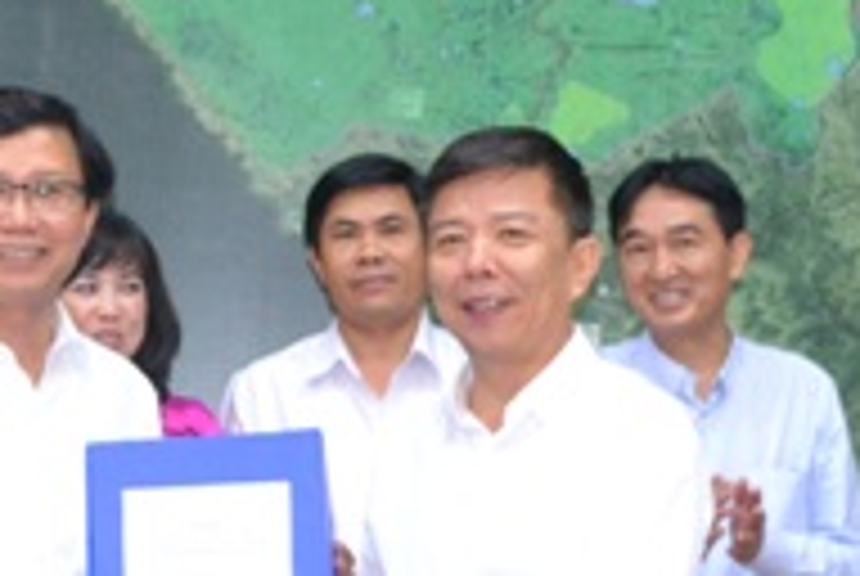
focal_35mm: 163
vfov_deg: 8.5
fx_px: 3900
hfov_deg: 12.5
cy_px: 340
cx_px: 41
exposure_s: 1/60
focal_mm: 26
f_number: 4.2
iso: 2000
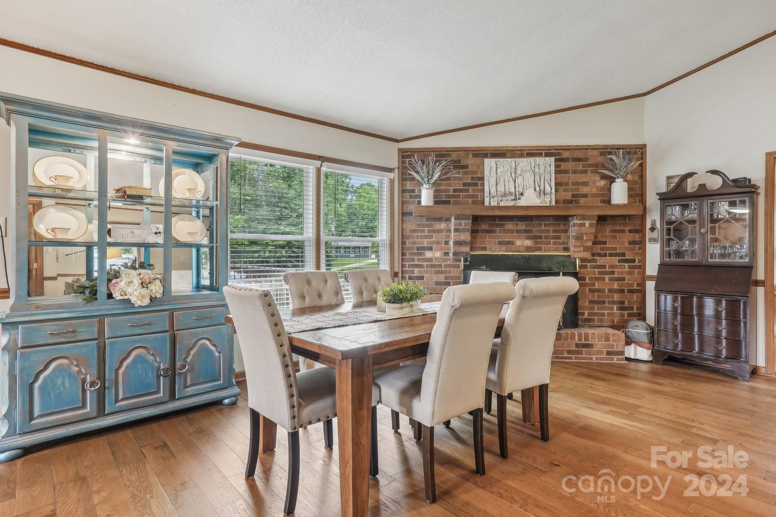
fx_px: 388
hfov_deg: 90.0
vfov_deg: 67.4
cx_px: 388
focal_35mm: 18
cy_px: 258
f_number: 8
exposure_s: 1/8
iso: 400
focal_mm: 18
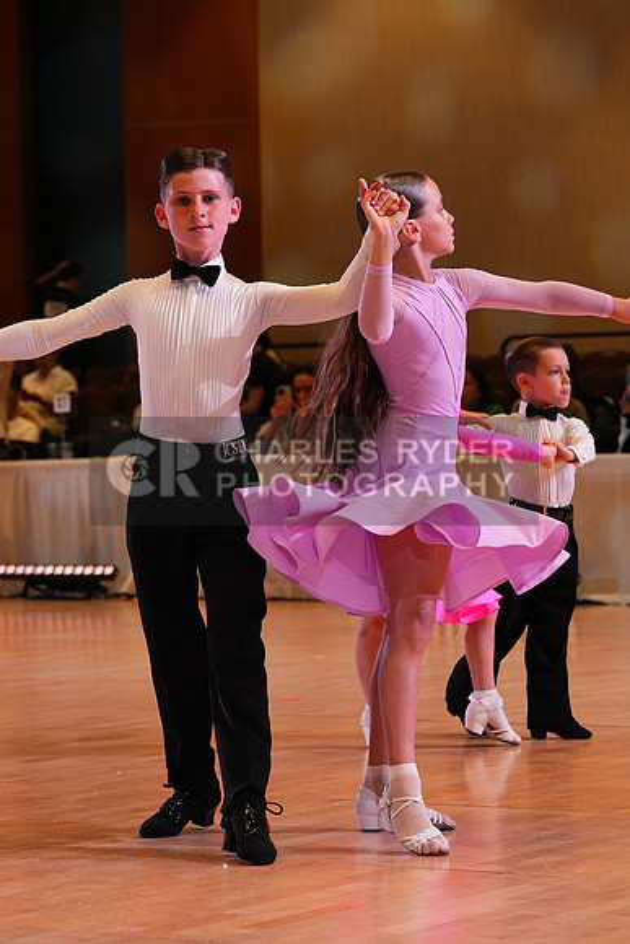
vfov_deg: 16.1
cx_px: 315
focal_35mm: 127
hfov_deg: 10.8
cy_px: 472
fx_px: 3332
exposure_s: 1/320
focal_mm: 127
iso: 5000
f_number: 7.1
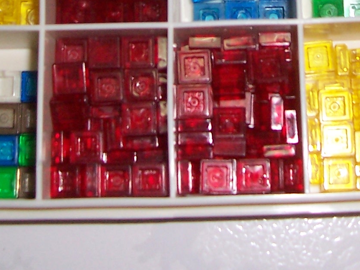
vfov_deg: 15.0
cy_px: -84
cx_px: 224
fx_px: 978
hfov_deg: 20.8
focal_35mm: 94
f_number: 2.7
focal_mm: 5.6
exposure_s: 1/60
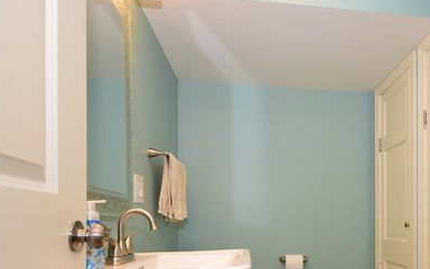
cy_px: 225
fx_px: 352
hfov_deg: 60.5
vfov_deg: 39.8
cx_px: 305
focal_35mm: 30
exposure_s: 1/60
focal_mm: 12
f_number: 6.3
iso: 640
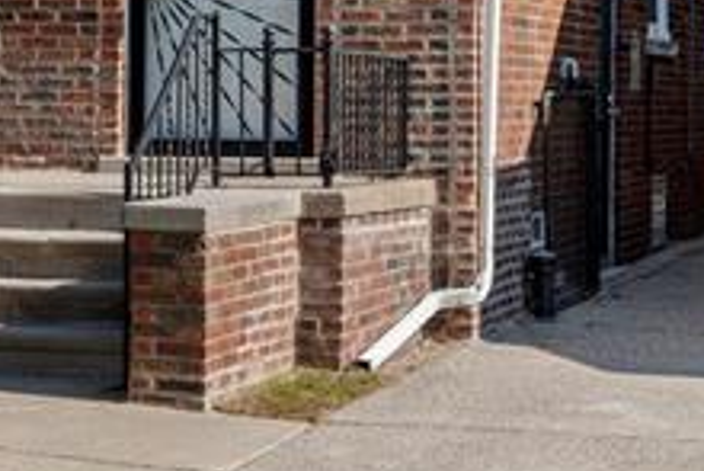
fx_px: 2642
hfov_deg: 15.0
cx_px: 22
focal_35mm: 135
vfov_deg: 10.1
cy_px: 70
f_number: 8
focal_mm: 29
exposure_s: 1/50
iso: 100
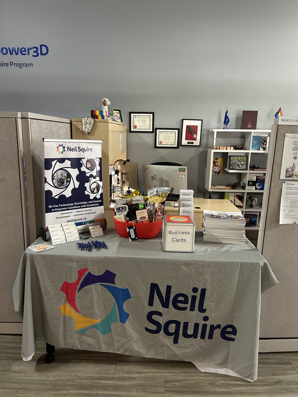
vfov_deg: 67.3
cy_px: 198
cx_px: 149
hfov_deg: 53.1
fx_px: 298
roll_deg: -1.4
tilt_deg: -11.6
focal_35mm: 26
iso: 250
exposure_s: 1/60
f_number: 1.5
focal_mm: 5.7
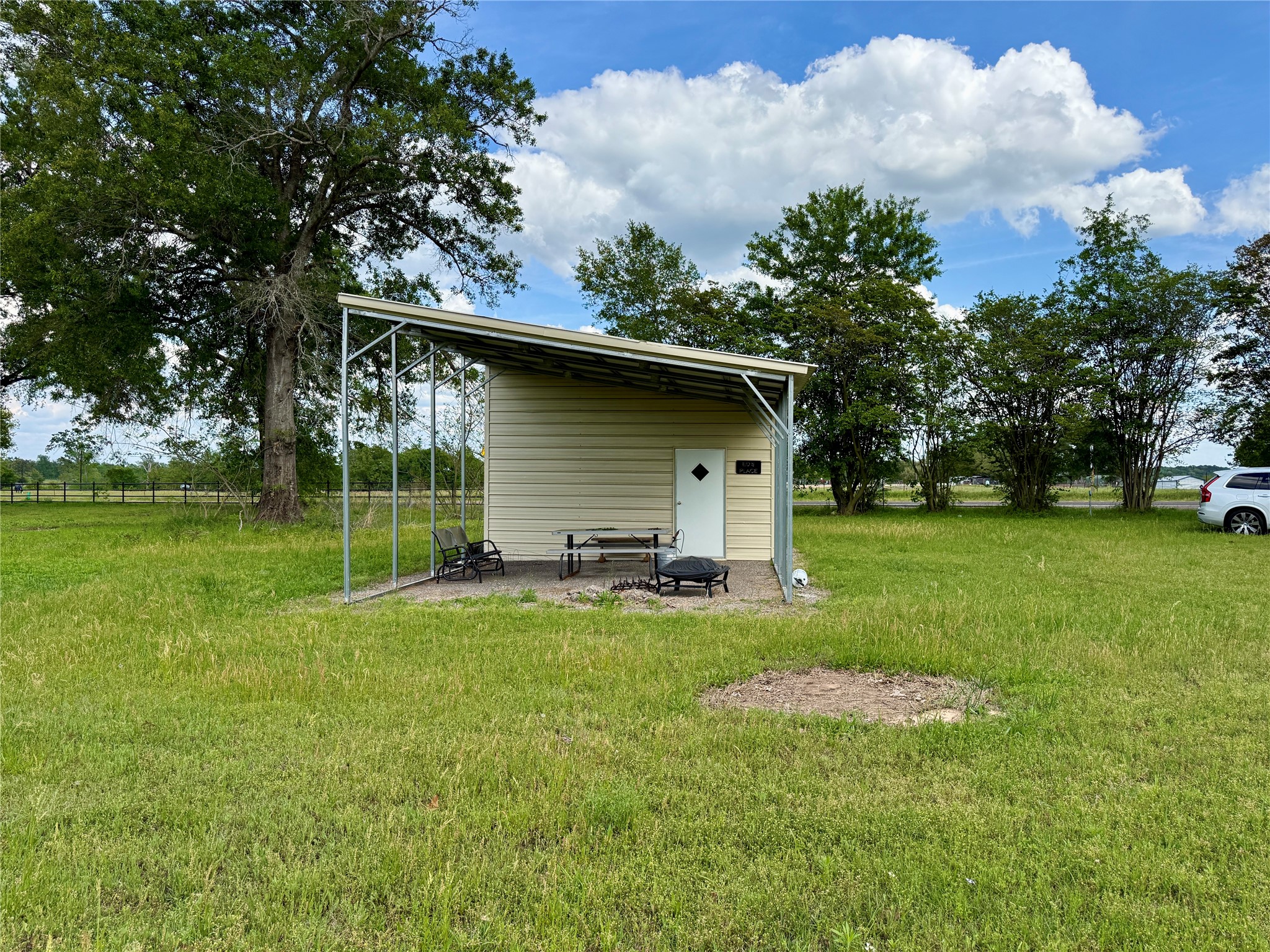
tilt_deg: +0.4
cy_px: 476
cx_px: 635
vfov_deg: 56.8
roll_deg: +0.1
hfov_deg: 71.6
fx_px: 881
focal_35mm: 24
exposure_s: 1/3425
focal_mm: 6.76
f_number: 1.78
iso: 100
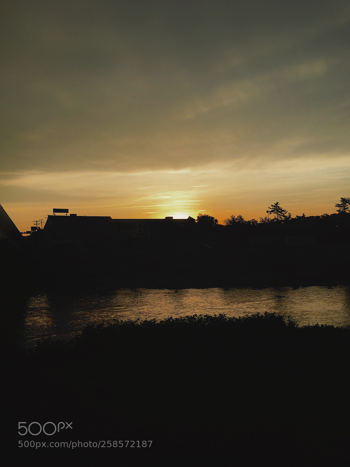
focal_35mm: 29
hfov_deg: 48.2
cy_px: 234
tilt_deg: +1.7
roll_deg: +1.7
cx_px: 175
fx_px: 391
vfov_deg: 61.7
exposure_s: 1/1012
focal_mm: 4.15
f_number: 2.2
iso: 25
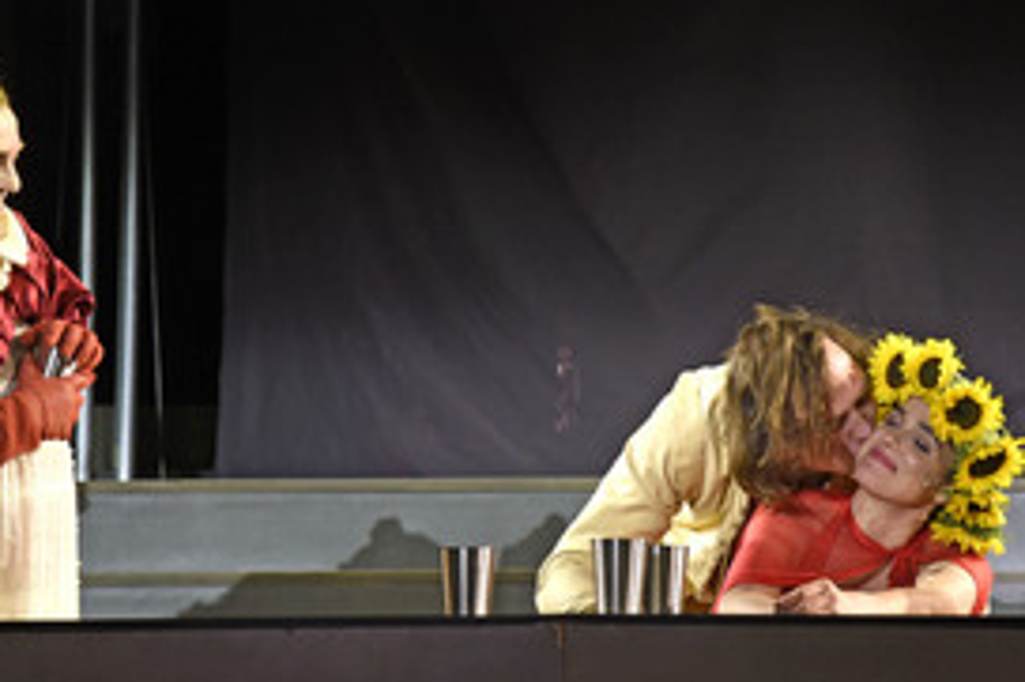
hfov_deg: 10.3
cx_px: 710
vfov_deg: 6.9
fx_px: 5662
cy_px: 158
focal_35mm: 199
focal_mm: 120
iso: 800
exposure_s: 1/80
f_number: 5.6
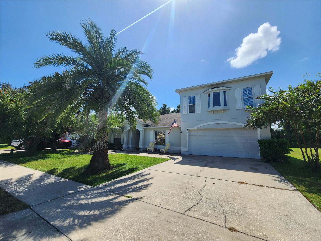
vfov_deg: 89.9
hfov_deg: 106.2
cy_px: 120
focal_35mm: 13
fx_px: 121
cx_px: 160
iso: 50
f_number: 2.2
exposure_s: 1/2723
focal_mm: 2.2
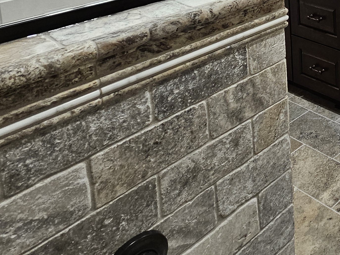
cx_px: 448
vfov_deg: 29.0
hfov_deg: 34.0
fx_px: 373
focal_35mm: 38
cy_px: -93
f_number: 2.2
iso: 160
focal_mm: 2.2
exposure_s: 1/60
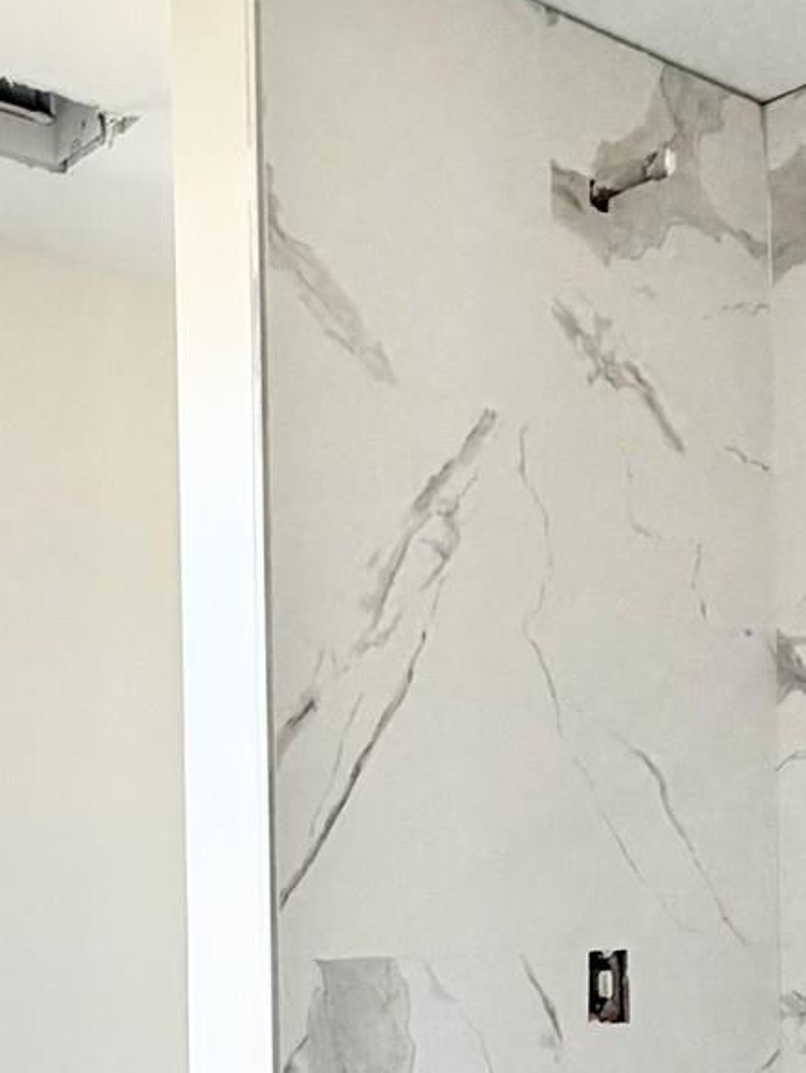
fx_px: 1706
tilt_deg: -0.7
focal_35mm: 55
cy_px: 961
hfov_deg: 26.0
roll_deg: +0.4
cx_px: 147
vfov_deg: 33.2
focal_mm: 2.22
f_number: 2.2
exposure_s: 1/121
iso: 320
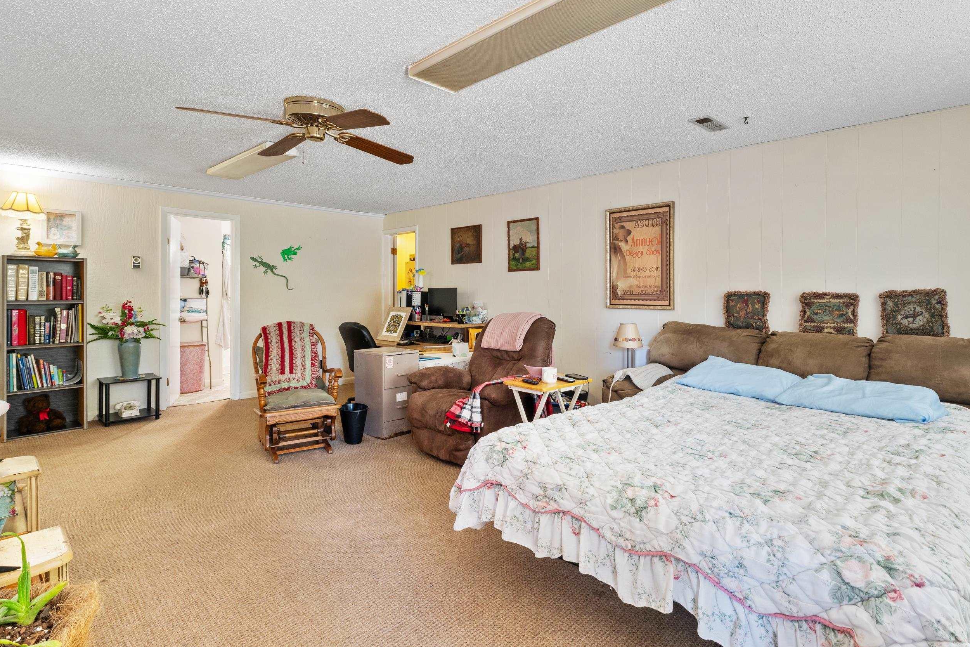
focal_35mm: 18
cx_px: 524
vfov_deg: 67.1
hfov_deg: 89.8
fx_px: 485
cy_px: 280
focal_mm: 10
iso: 500
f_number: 7.1
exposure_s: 1/2
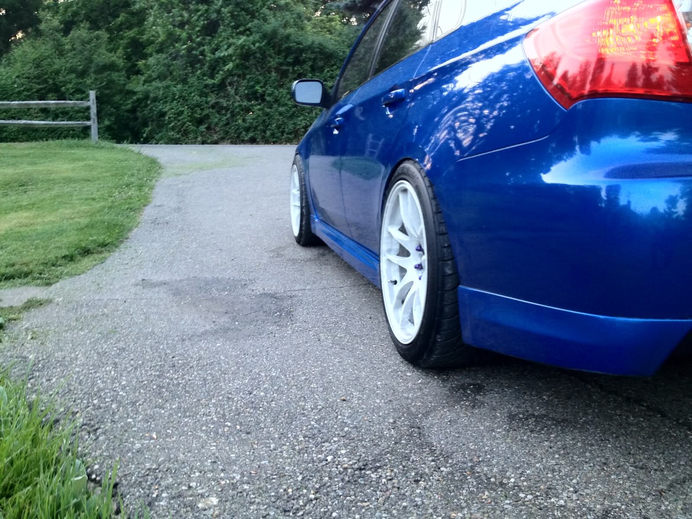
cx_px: 346
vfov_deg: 40.7
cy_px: 260
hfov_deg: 52.6
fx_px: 700
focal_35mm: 35
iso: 160
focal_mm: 4.28
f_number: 2.4
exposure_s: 1/20
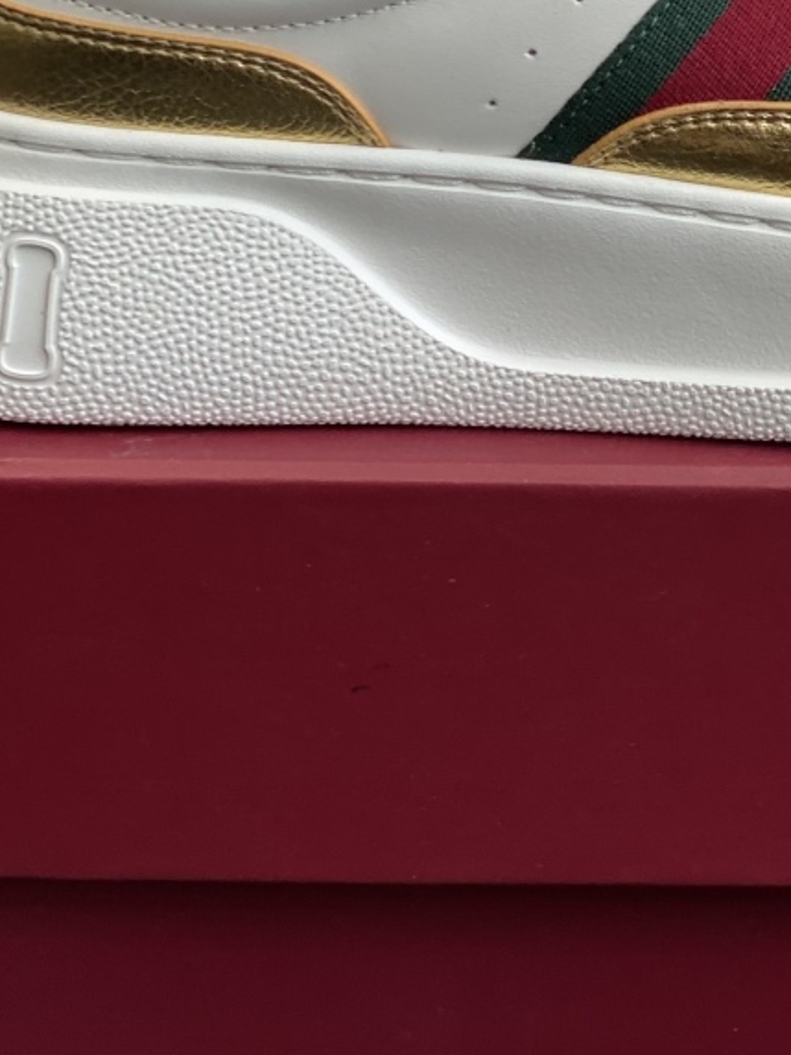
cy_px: 89
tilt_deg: -15.6
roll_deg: -2.8
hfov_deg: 11.3
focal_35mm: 131
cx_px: 691
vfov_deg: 14.9
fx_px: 3991
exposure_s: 1/139
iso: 20
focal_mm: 6
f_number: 2
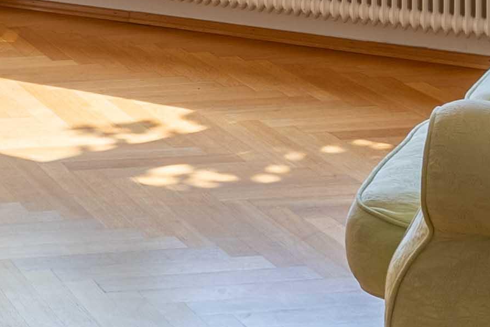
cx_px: -256
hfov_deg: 17.2
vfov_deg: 11.5
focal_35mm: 107
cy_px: -331
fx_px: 1457
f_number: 10
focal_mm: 16
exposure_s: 1/200
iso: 250
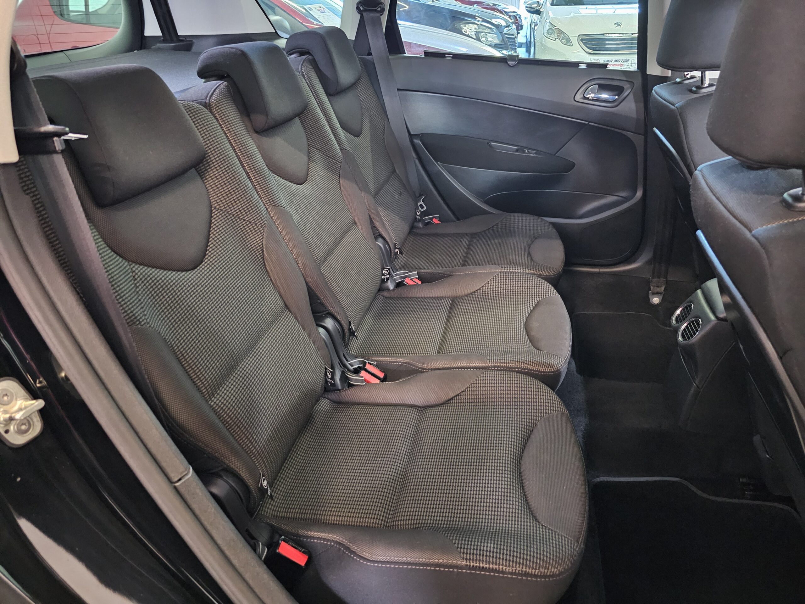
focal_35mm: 23
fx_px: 535
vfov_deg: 58.9
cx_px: 402
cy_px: 302
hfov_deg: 73.9
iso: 2000
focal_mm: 6.3
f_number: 1.7
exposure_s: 1/16.7
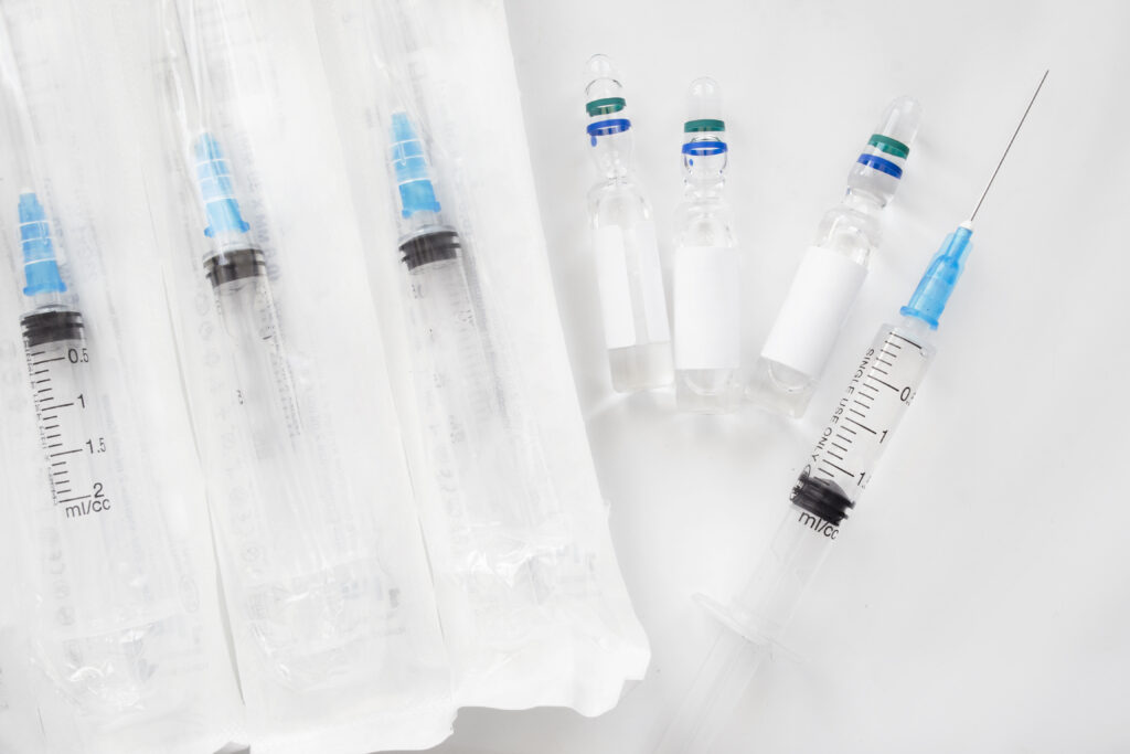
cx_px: 565
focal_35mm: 36
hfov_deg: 53.1
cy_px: 377
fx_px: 1130
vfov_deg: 36.9
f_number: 11
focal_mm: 24
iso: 100
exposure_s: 1/10
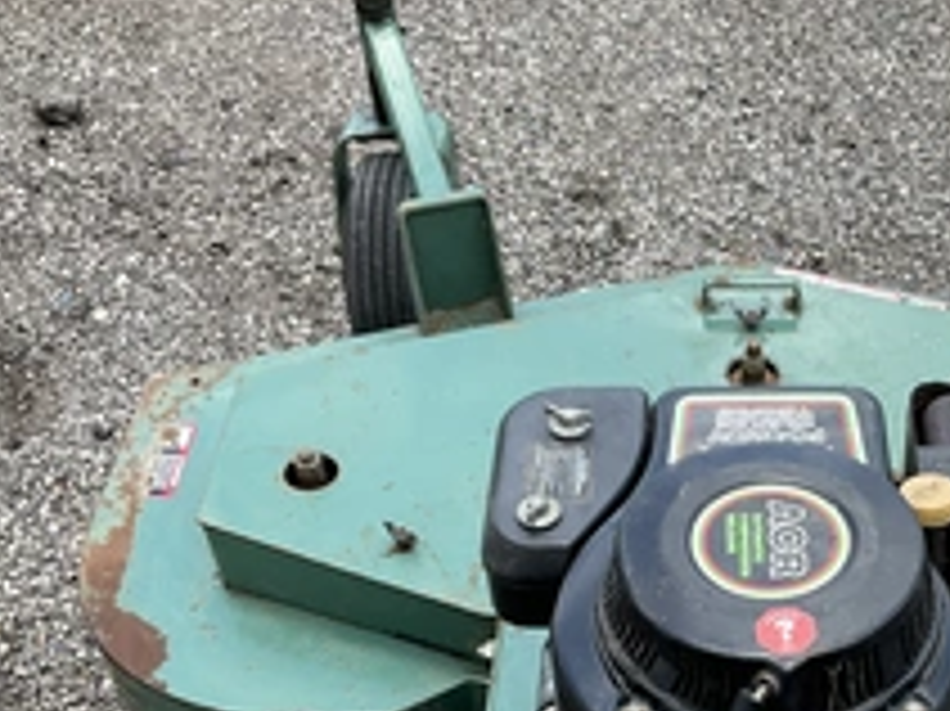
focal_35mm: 55
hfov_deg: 33.9
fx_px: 1509
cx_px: 765
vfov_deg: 25.6
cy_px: 662
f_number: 1.8
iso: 25
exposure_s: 1/491
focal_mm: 3
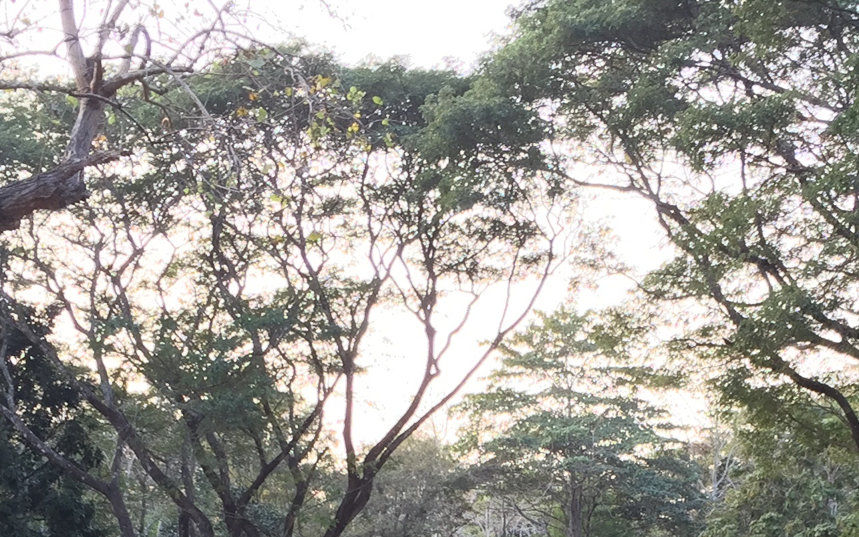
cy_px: 741
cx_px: 565
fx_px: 1826
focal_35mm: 78
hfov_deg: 26.3
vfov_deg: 15.7
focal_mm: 4.15
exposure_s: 1/40
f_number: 2.2
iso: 32
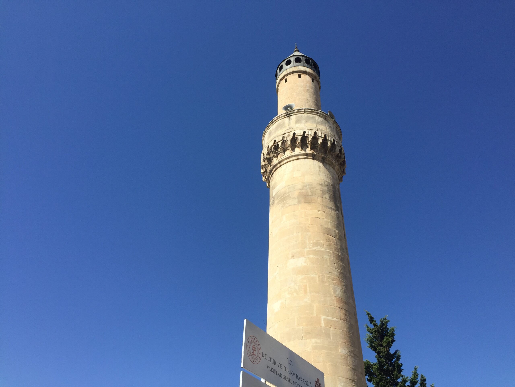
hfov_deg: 61.7
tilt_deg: +42.4
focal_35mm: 29
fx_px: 431
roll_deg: -2.9
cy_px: 194
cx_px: 258
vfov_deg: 48.2
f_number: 2.2
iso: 32
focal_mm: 4.15
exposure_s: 1/2198
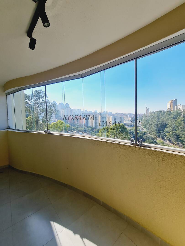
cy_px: 123
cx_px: 92
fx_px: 93
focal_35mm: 13
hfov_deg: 89.9
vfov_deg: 106.2
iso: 50
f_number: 2.2
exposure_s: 1/1060
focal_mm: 2.2
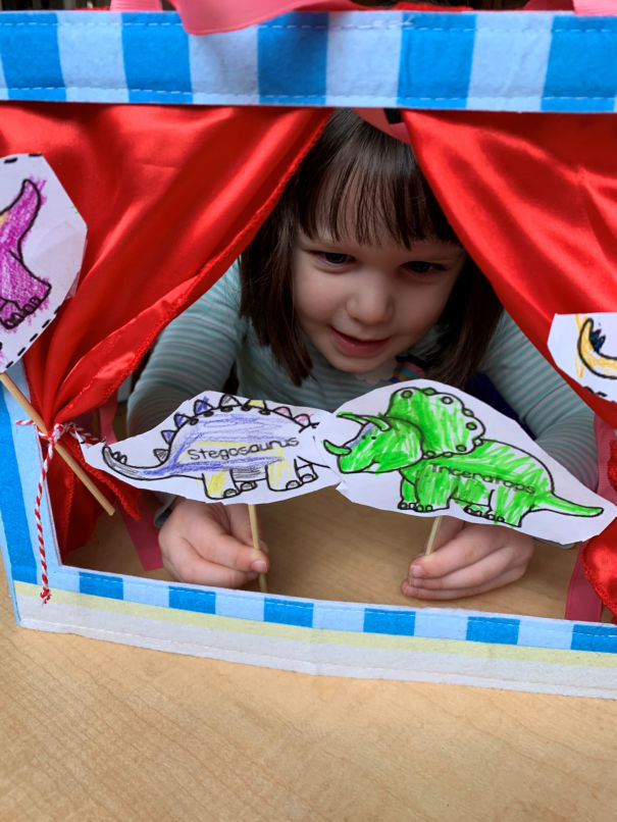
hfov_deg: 53.1
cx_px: 308
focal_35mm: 26
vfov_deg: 67.3
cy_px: 411
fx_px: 618
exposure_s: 1/60
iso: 160
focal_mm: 4.25
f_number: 1.8
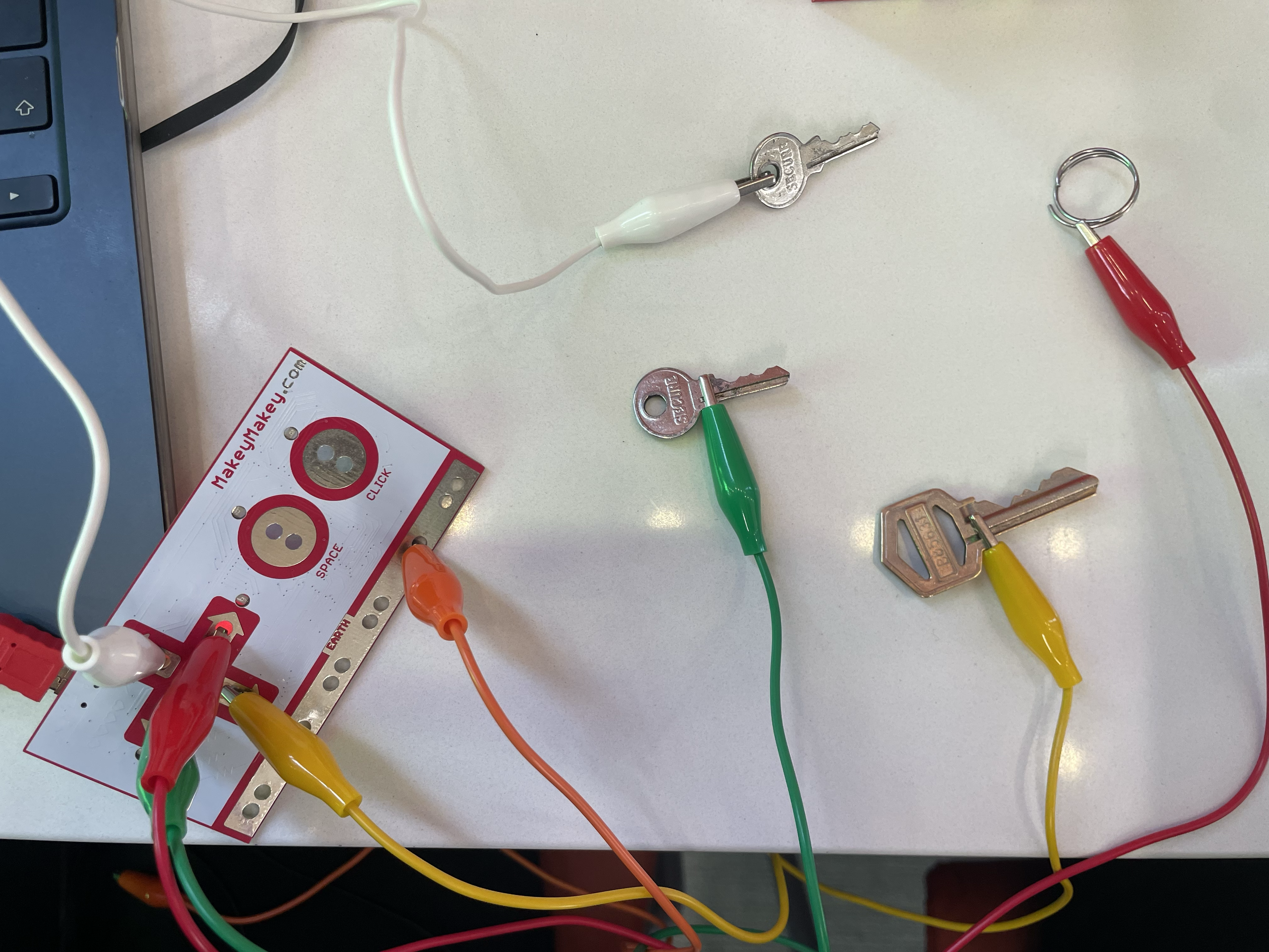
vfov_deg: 53.1
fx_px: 953
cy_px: 476
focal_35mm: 26
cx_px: 634
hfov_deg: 67.3
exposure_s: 1/120
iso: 80
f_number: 1.6
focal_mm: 4.2
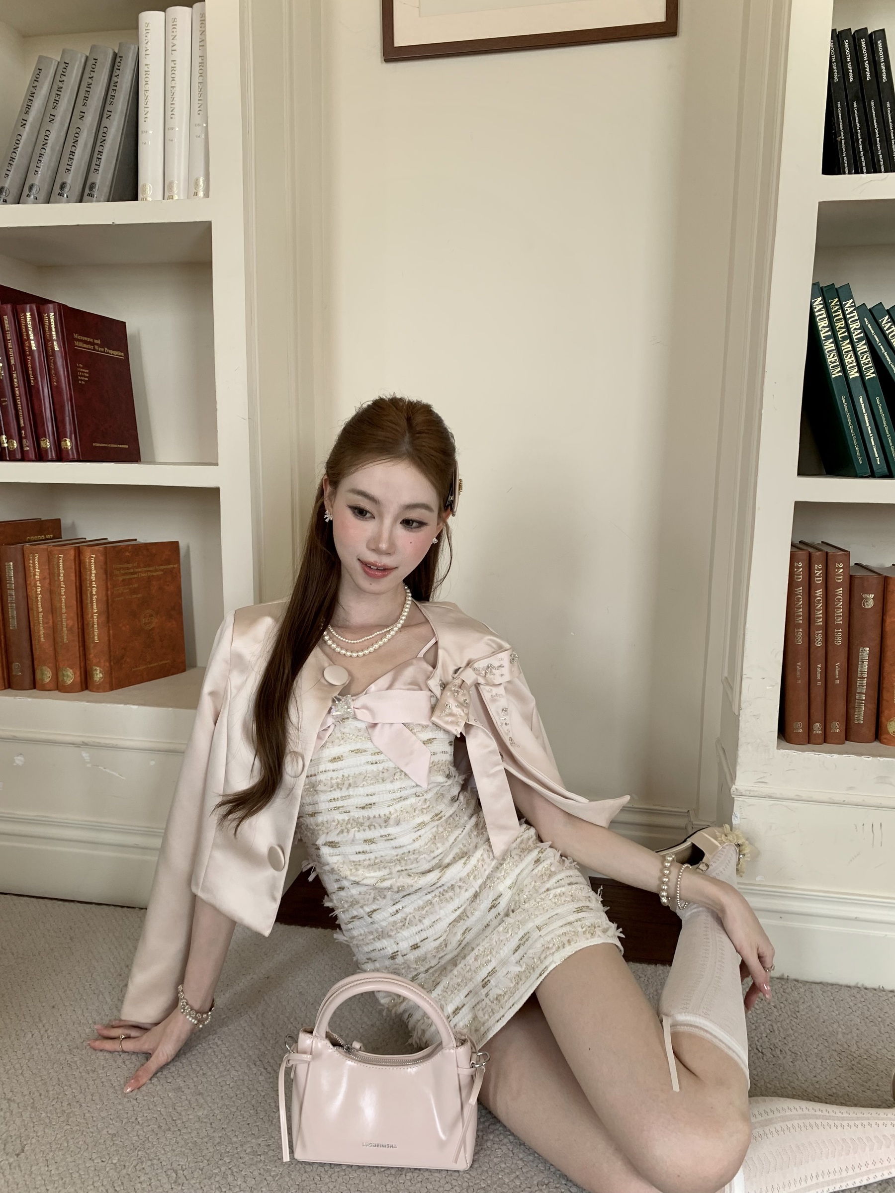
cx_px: 448
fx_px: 896
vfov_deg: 67.3
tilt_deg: -9.0
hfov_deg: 53.1
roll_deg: -0.5
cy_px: 596
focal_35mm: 26
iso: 40
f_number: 1.8
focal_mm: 4.25
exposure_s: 1/121
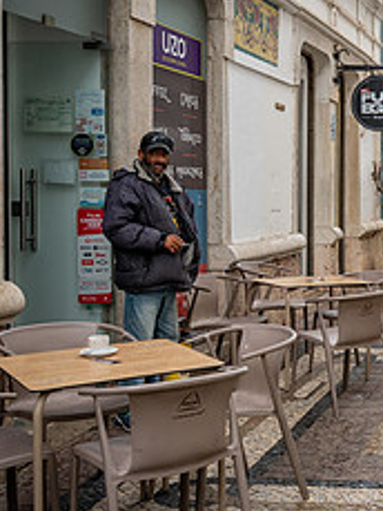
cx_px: 562
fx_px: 870
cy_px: 219
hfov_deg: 21.2
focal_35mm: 59
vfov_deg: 32.6
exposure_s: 1/200
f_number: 4.5
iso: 80
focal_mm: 24
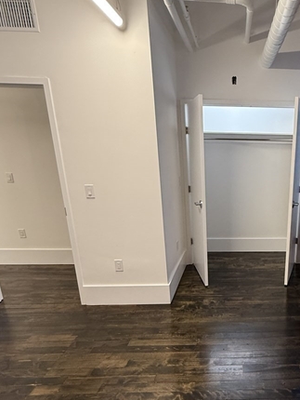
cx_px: 249
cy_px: 240
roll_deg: -2.0
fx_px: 289
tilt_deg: -15.6
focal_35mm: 25
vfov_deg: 68.7
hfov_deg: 50.8
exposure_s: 1/60
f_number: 2.2
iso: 250
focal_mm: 2.22
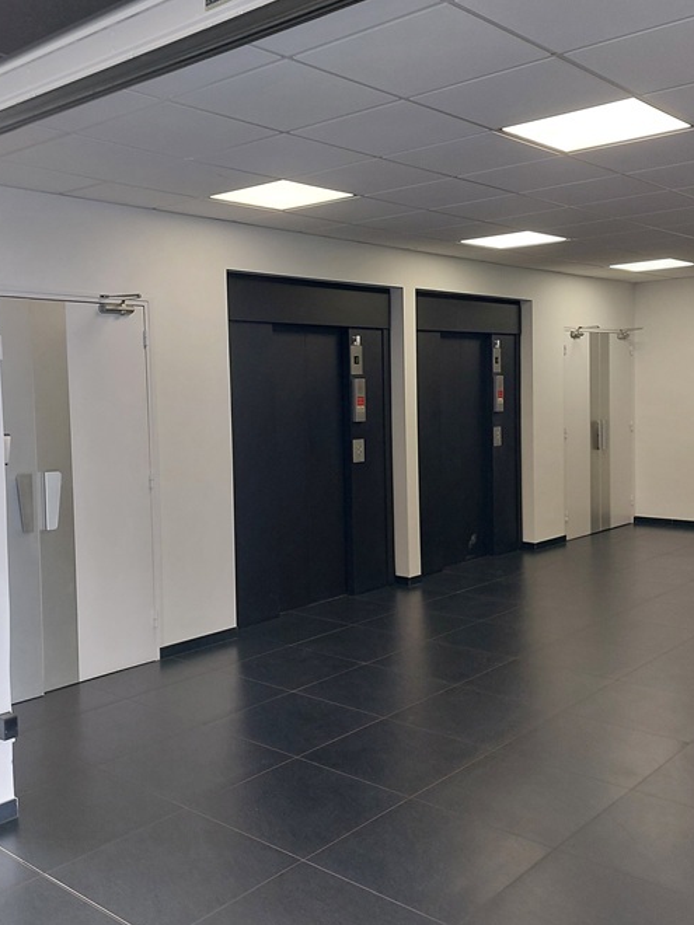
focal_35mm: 35
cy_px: 434
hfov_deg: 40.6
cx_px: 309
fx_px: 936
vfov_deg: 52.6
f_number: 1.8
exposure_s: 1/50
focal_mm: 5.23
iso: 80
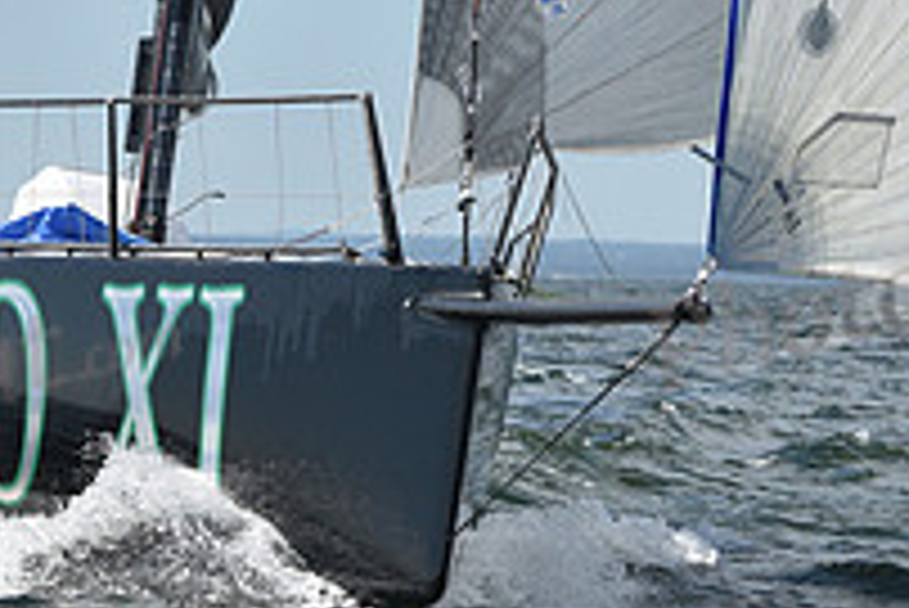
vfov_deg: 4.3
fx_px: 8136
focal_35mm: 322
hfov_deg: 6.4
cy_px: 106
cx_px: 418
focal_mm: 112
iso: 320
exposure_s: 1/1250
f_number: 9
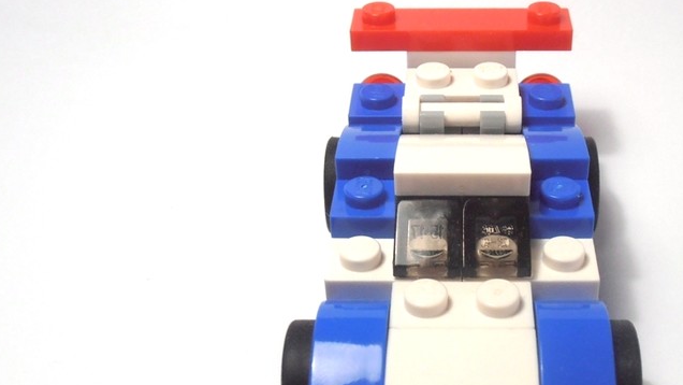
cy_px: 256
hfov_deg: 36.2
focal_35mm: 57
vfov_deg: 21.0
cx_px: 456
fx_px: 1032
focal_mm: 6.61
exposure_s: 1/80
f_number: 3.9
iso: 80
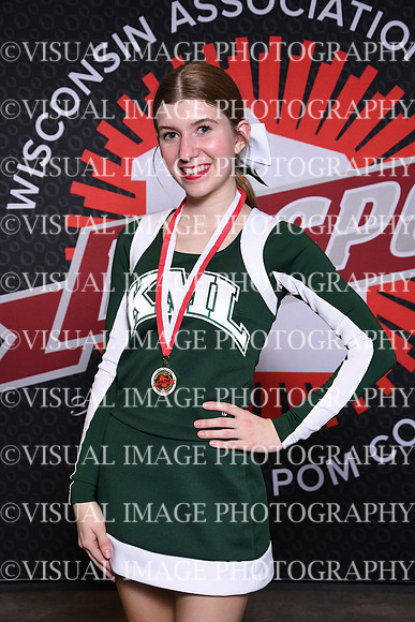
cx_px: 208
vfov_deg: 31.9
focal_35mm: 63
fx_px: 1089
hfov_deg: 21.6
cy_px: 311
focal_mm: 42
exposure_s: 1/200
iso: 500
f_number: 6.3
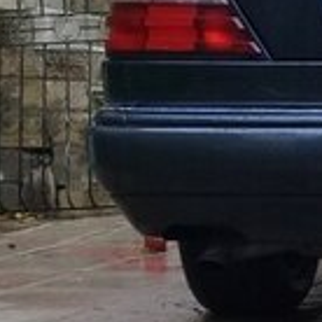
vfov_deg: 13.3
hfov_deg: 11.9
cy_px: 192
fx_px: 1379
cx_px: 639
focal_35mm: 131
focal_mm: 3.3
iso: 64
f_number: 2.2
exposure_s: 1/40
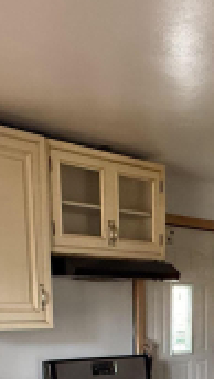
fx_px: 594
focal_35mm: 59
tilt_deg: -13.2
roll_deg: -1.7
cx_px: 204
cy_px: 447
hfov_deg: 19.9
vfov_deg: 30.4
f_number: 2.2
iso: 640
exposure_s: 1/60
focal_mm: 2.22
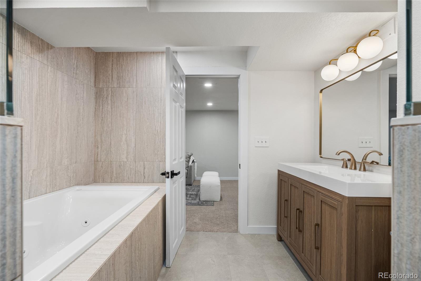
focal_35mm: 17
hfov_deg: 93.2
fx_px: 199
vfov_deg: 70.5
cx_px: 210
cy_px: 140
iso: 200
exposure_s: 1/125
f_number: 8
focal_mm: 17
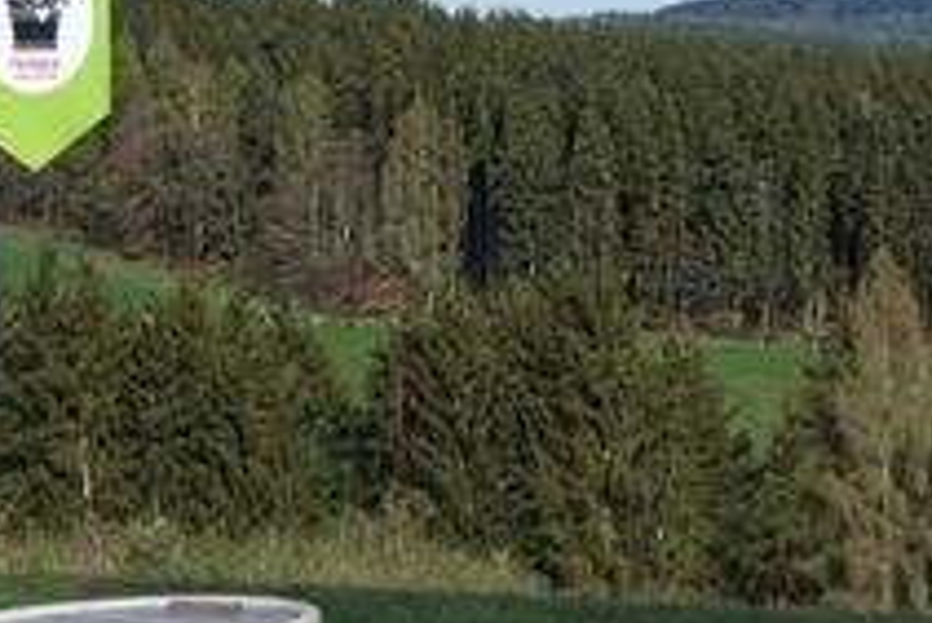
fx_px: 3679
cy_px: 362
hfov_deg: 14.4
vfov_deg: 9.7
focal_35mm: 142
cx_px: 707
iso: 200
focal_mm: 50
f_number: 9
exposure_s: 1/400
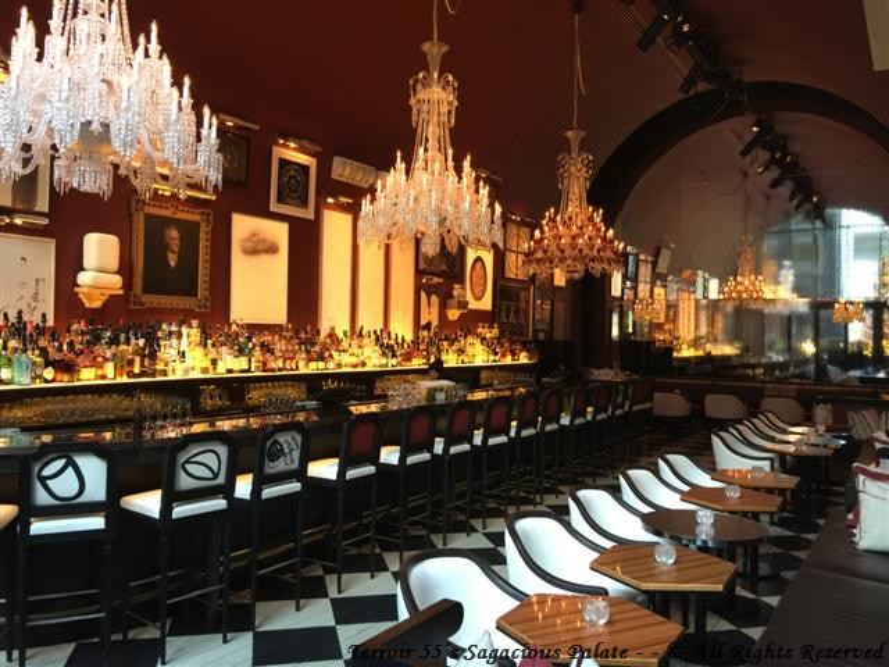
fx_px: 745
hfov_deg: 61.7
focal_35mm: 29
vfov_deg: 48.2
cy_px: 334
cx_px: 444
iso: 100
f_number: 2.2
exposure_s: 1/10
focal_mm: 4.15
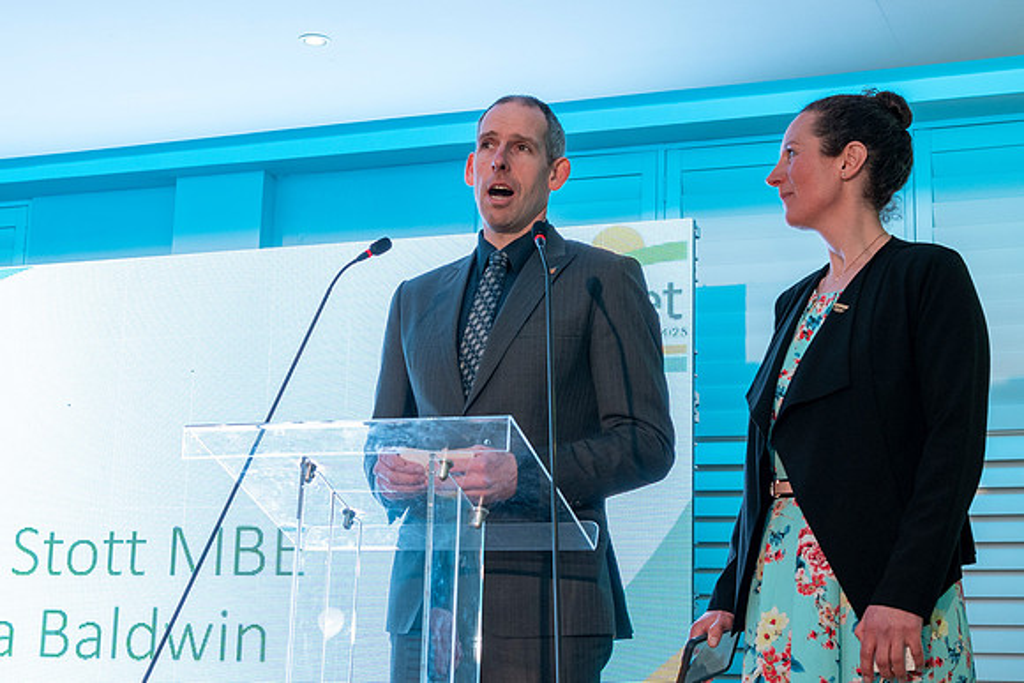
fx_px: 1699
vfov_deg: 22.7
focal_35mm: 60
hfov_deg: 33.5
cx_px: 508
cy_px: 299
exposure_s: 1/60
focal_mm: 35
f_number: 5
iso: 800
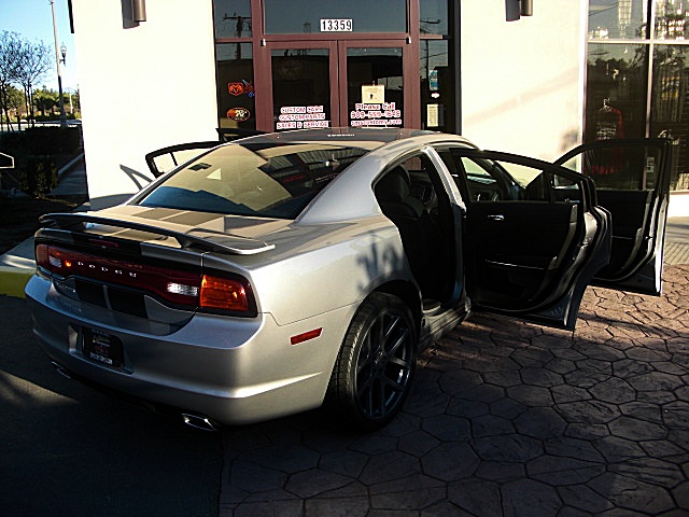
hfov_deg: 51.4
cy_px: 258
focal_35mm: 36
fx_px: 717
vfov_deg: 39.7
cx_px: 344
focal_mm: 6.3
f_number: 2.8
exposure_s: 1/400
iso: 50
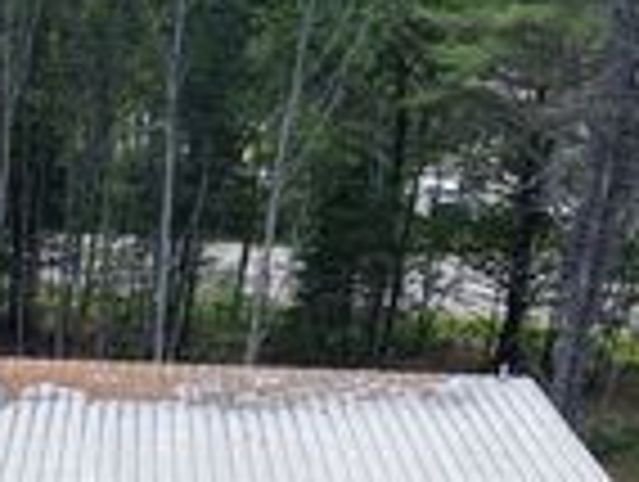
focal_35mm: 97
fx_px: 1794
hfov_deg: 18.9
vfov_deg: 13.6
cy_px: 887
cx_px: -153
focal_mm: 8.67
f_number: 1.8
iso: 260
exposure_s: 1/2000
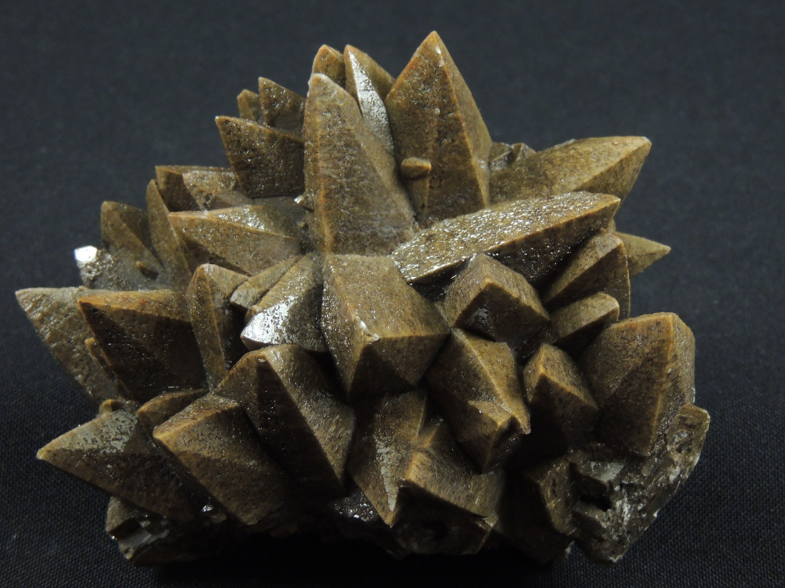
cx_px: 392
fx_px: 2041
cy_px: 294
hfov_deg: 21.8
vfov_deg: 16.4
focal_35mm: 90
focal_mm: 16
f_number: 4.1
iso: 400
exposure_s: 1/25
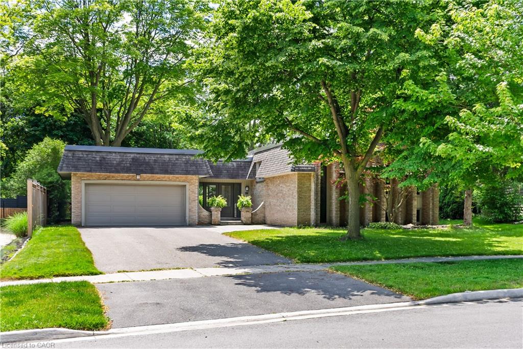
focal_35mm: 37
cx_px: 262
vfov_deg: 36.0
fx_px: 538
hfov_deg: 51.9
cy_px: 174
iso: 400
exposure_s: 1/40
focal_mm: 37
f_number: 10
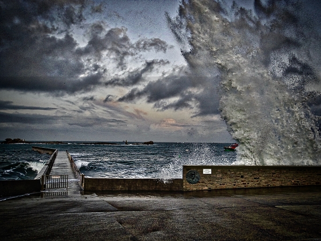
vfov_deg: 45.4
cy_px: 120
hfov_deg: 58.4
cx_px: 160
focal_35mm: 31
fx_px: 287
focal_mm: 5.7
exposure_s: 1/100
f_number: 2.8
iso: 100
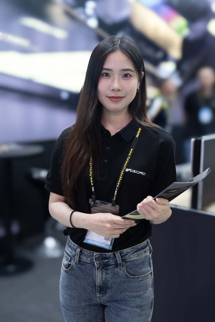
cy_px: 161
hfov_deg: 31.2
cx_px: 108
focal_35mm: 43
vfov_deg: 45.4
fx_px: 385
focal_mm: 43
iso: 125
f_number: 2
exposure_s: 1/125
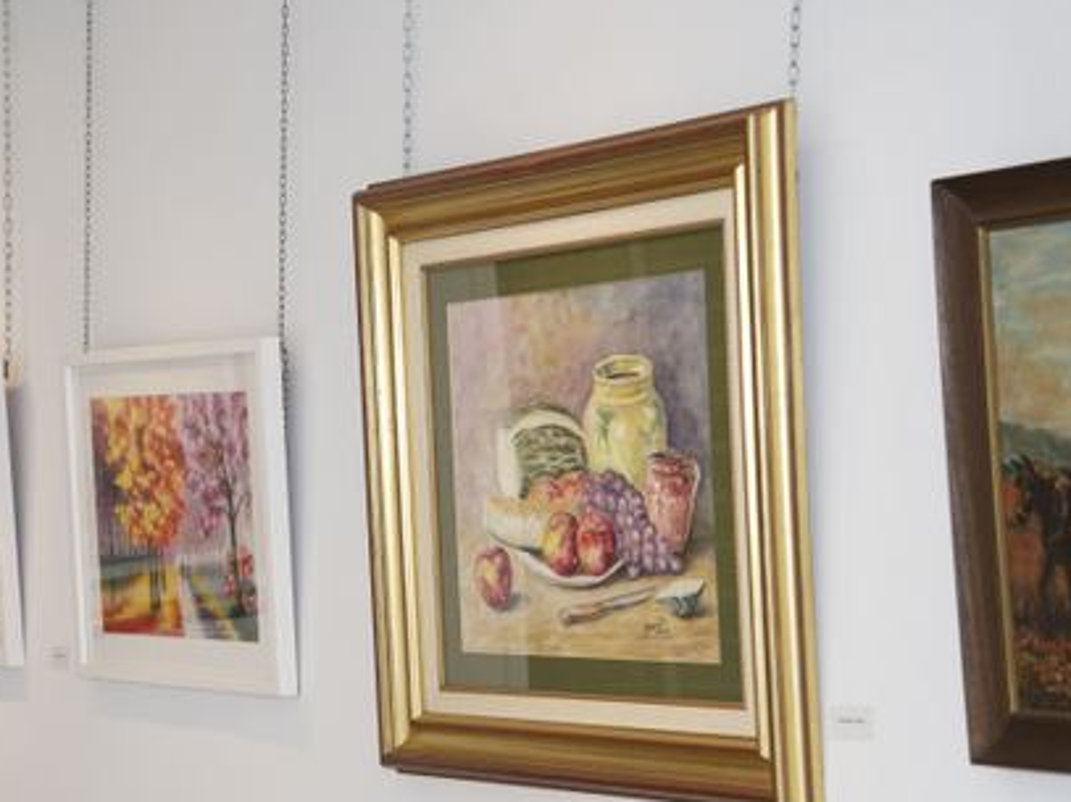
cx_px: 403
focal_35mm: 109
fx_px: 3371
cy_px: 550
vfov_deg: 13.6
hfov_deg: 18.0
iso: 400
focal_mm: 72
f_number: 6.3
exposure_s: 1/200
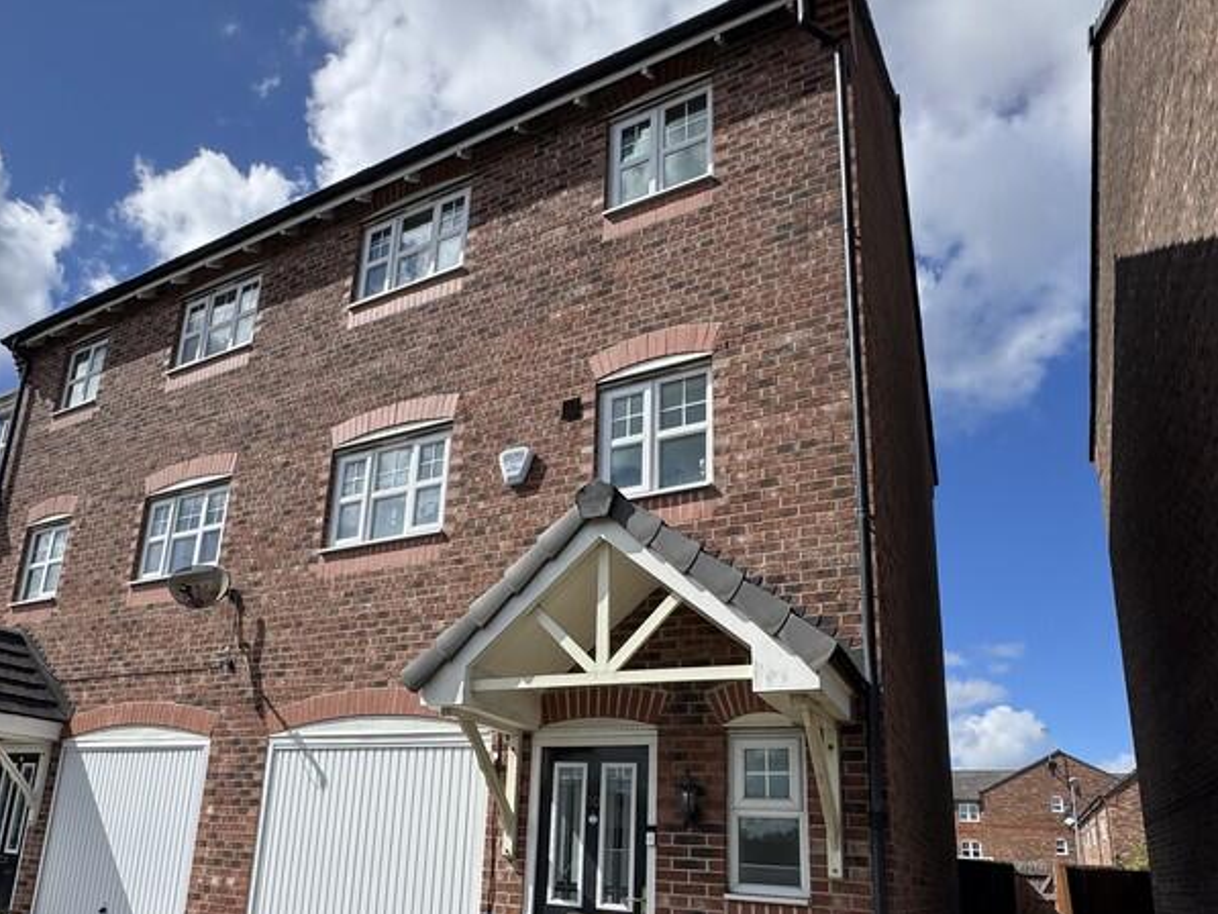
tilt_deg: +13.7
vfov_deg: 55.0
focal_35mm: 24
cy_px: 649
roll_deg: -3.6
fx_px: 845
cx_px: 502
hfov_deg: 71.0
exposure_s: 1/2273
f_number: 2.2
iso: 50
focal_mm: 2.22
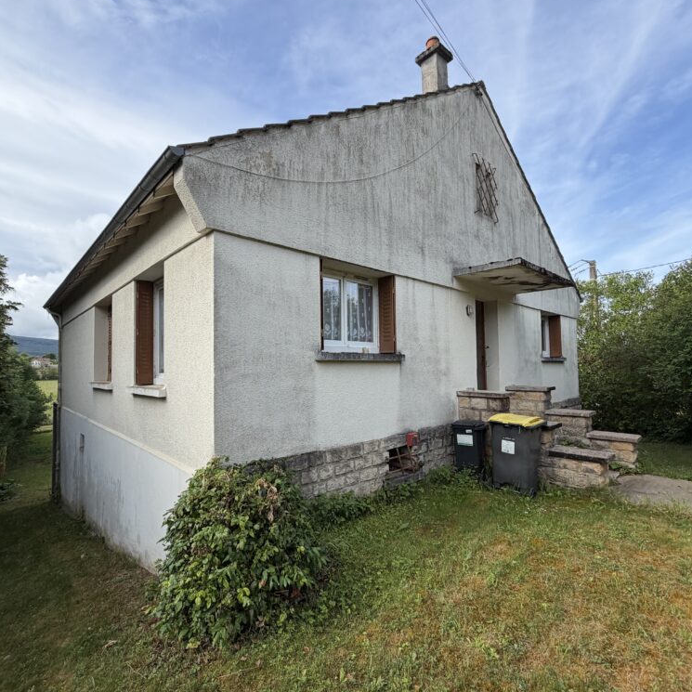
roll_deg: +0.2
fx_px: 384
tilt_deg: -2.8
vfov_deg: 84.0
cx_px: 311
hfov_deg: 83.7
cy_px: 350
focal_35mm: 17
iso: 32
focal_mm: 2.22
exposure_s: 1/770
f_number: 2.2
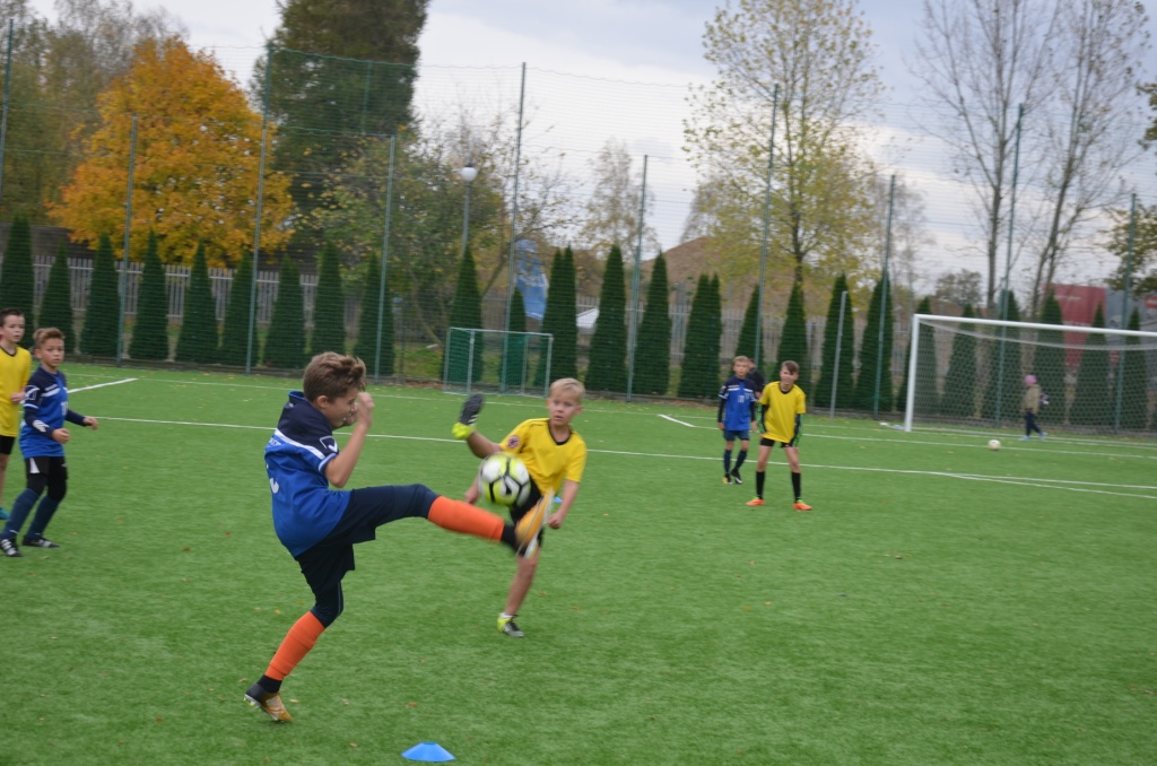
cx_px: 578
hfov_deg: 29.9
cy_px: 383
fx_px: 2165
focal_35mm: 68
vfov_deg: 20.1
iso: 200
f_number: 5.6
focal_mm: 45
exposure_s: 1/125
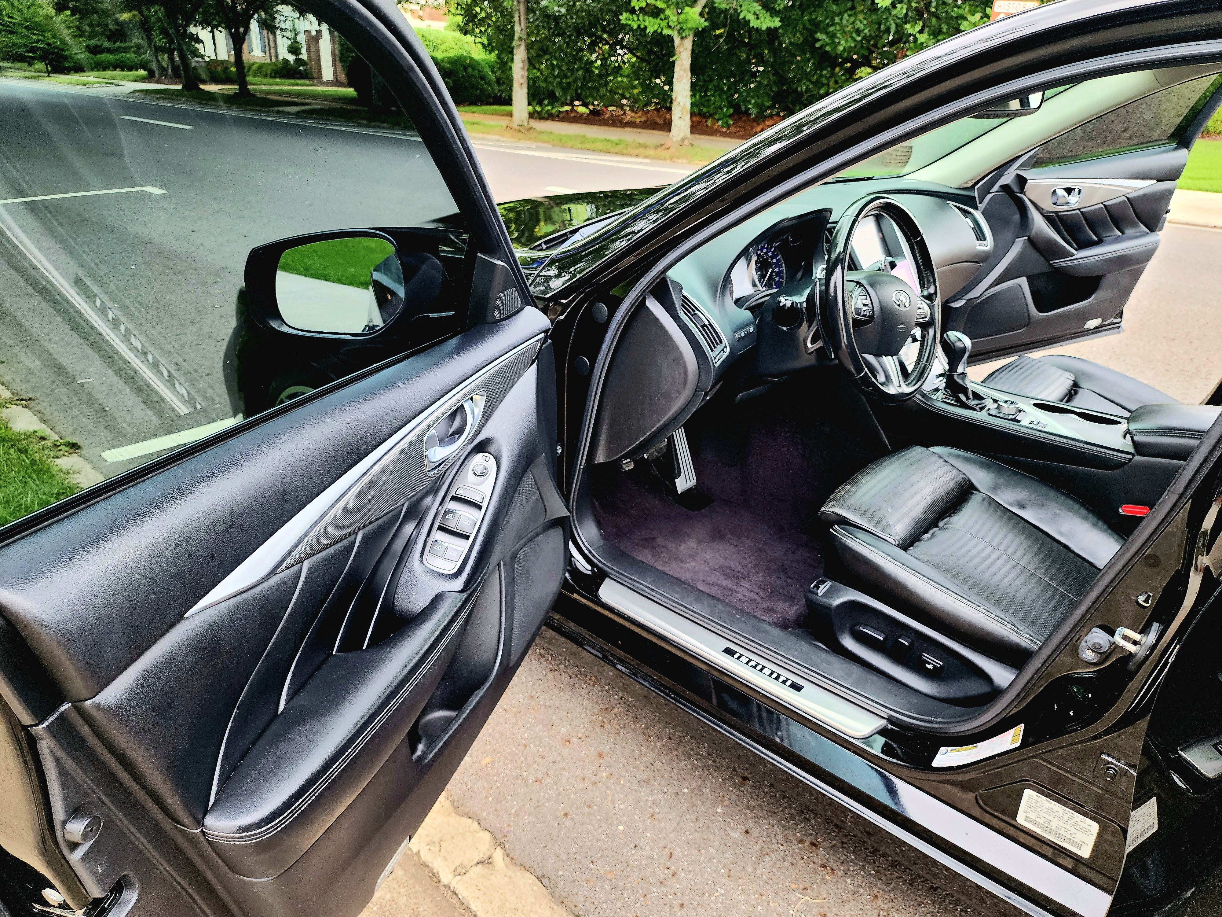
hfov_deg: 73.9
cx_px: 611
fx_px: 812
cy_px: 458
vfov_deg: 58.9
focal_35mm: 23
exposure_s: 1/182
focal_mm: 6.4
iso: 100
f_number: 1.8
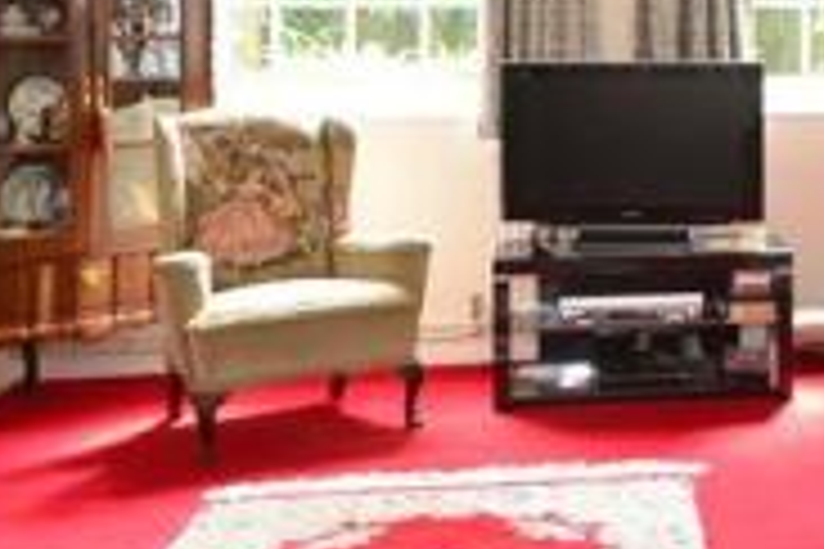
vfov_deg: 19.0
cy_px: 11
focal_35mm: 70
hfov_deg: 27.2
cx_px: 838
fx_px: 1597
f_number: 5
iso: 200
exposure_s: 1/6
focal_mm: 13
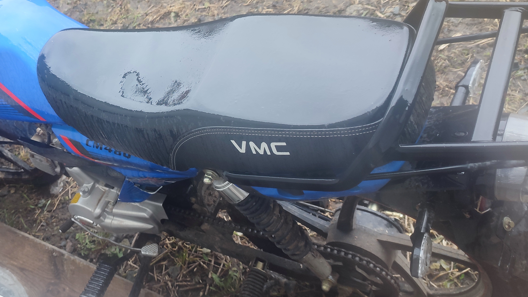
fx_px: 546
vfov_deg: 30.3
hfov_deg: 50.7
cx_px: 177
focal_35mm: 39
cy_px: 120
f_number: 1.89
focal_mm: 5.89
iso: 99
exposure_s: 1/50
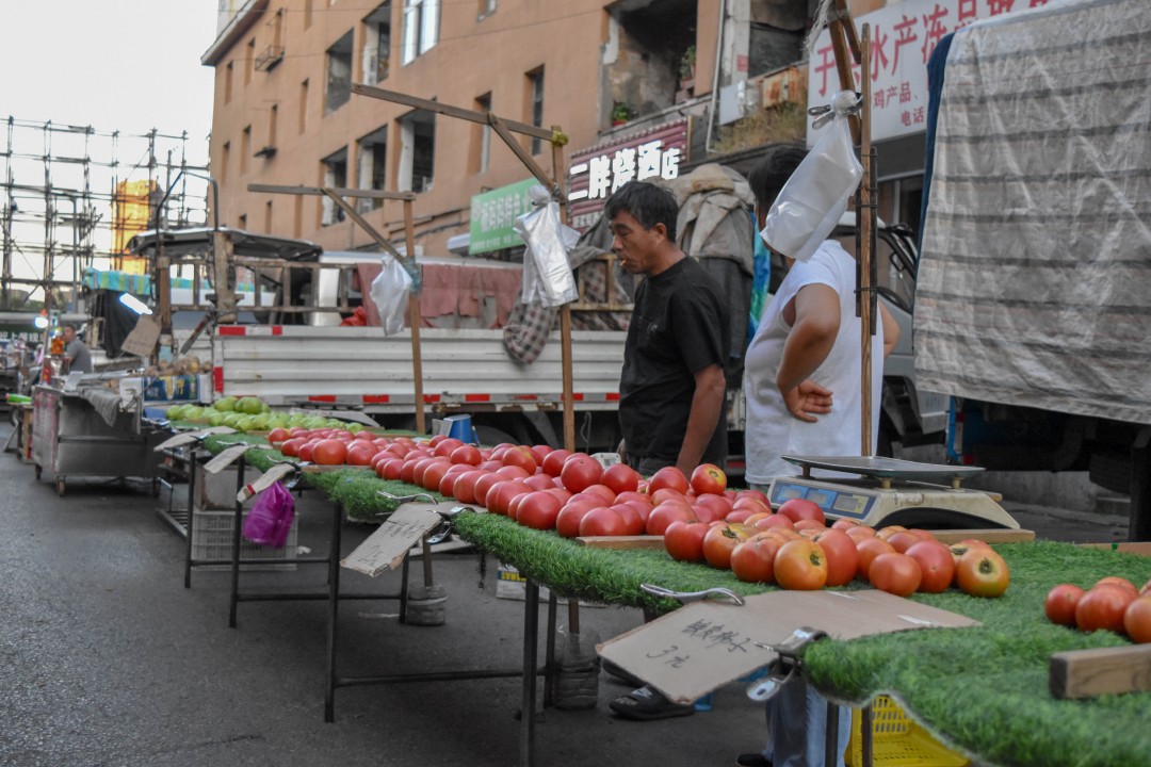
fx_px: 1247
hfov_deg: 49.6
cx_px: 576
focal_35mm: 39
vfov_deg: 34.2
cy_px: 384
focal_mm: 26
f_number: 4
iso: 2500
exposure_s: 1/500
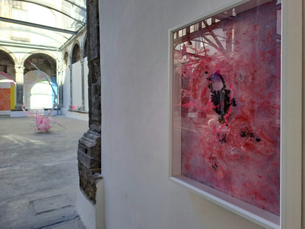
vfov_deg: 54.9
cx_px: 152
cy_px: 114
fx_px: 220
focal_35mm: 25
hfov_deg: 69.4
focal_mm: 4.65
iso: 32
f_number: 1.8
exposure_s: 1/222
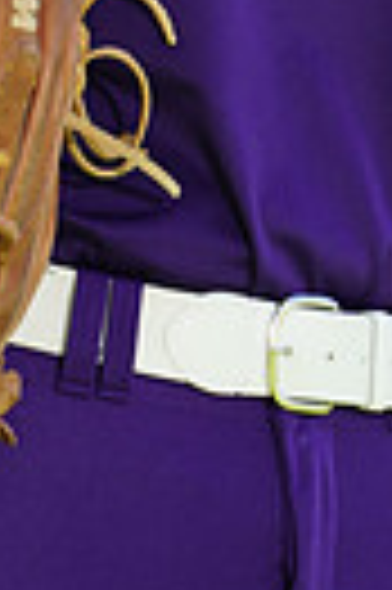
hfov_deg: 1.0
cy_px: -491
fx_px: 21468
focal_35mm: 1311
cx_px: 189
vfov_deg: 1.6
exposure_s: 1/125
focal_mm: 297
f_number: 10
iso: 200
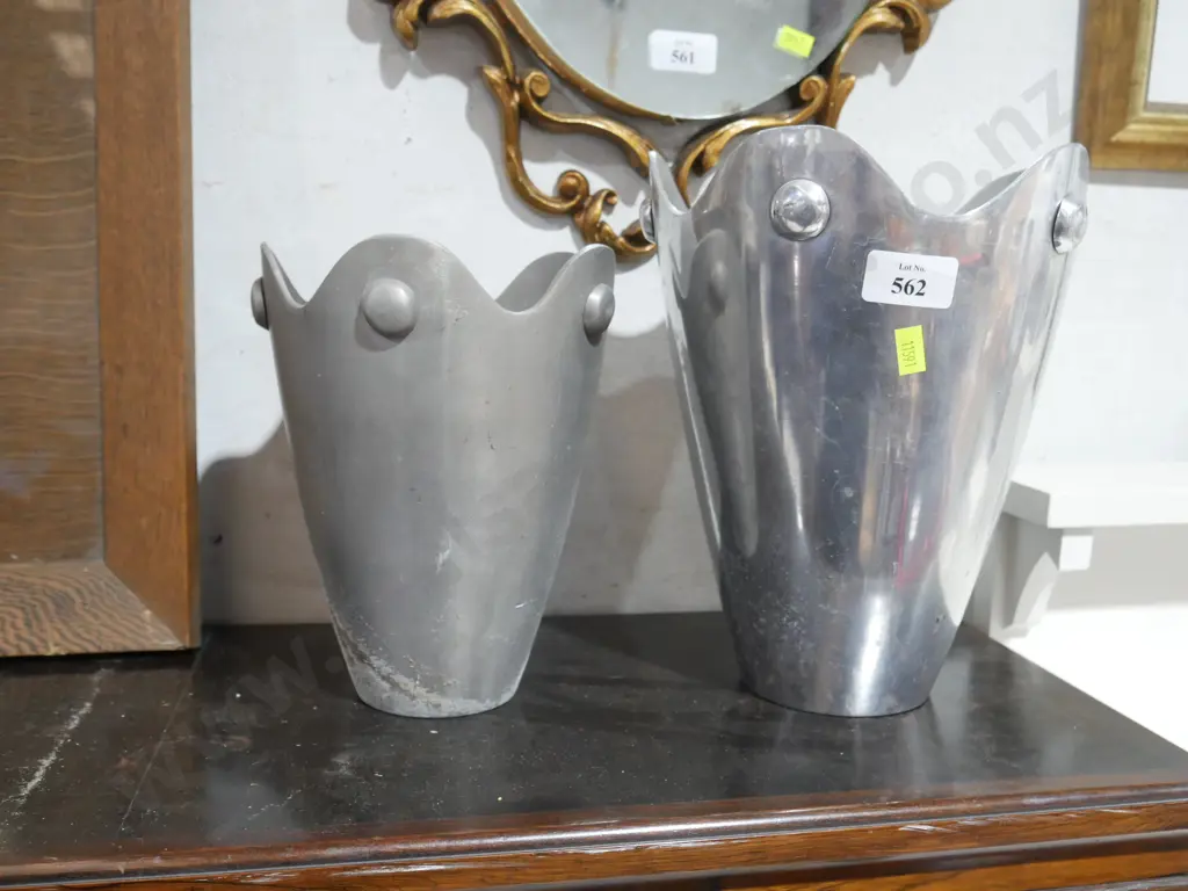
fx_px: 1167
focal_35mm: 34
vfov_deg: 41.8
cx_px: 594
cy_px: 446
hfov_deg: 54.0
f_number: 4.5
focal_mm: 17
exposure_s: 1/60
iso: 1600
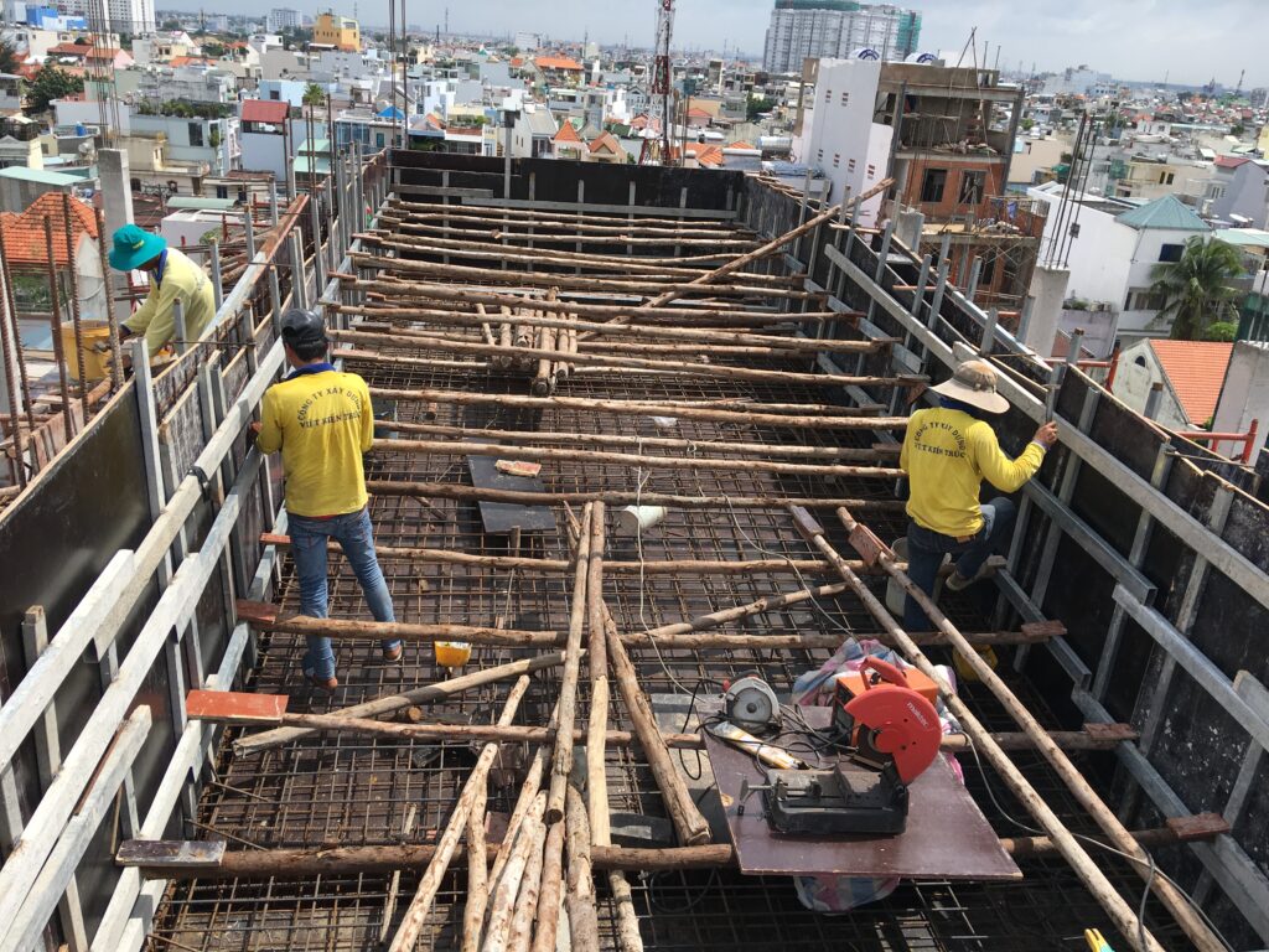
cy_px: 476
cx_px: 634
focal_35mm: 29
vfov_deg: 48.2
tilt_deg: -21.1
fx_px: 1063
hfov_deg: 61.7
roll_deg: -3.8
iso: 25
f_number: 2.2
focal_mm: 4.15
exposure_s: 1/1508
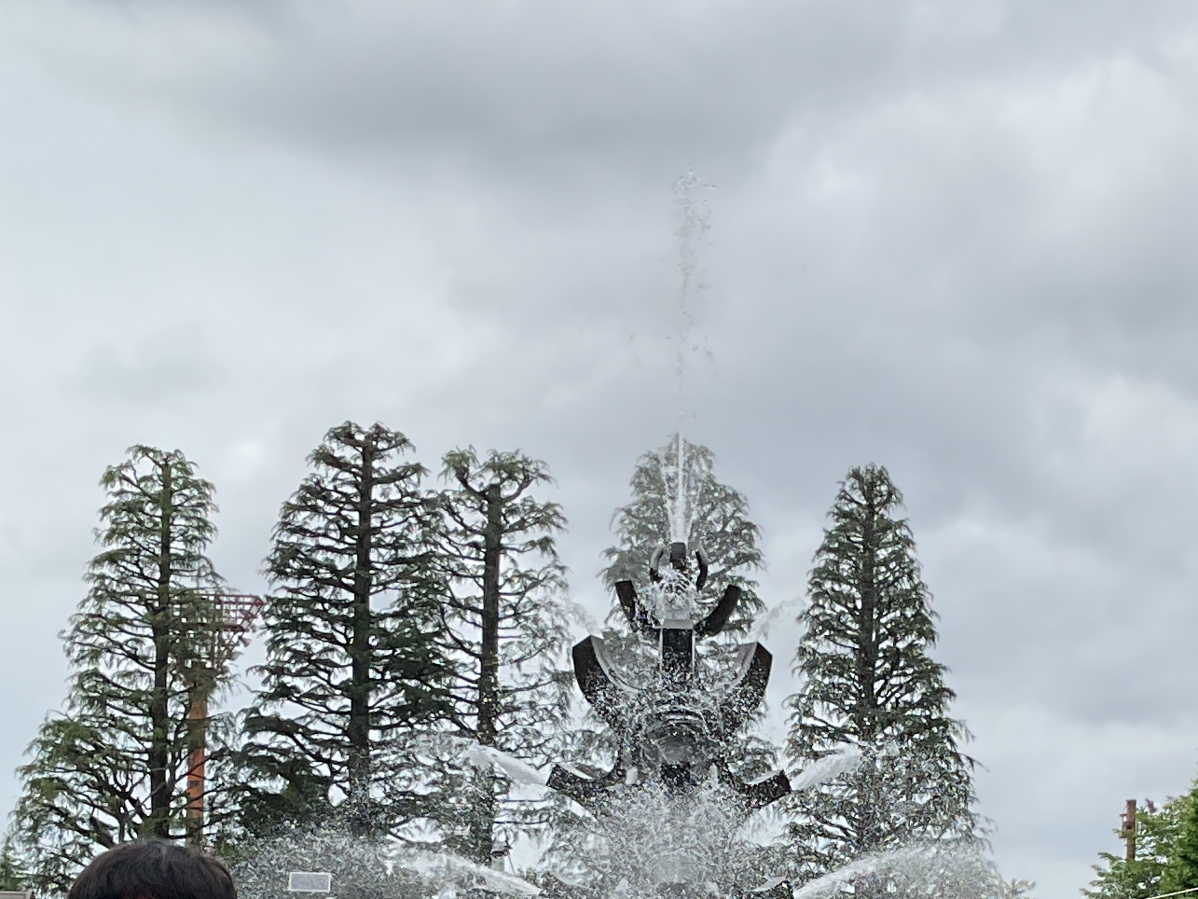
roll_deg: -1.0
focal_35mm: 91
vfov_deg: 15.7
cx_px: 833
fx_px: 3150
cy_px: 1025
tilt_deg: -0.2
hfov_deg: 21.4
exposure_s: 1/1311
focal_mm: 3
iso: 16
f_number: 1.8
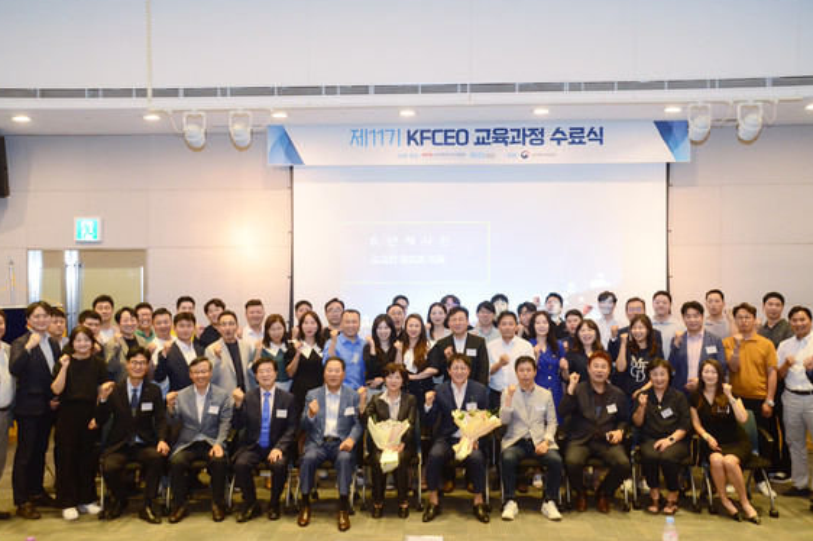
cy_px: 268
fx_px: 767
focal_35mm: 34
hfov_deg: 55.8
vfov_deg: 38.8
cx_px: 401
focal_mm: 22
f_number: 4.5
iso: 1600
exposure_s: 1/60
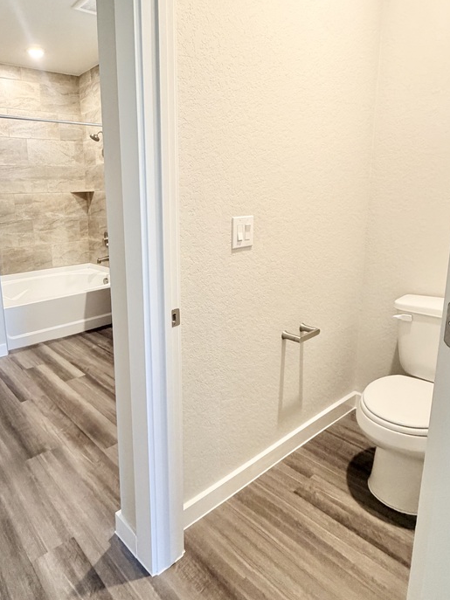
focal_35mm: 22
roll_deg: +2.3
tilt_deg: -11.0
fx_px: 381
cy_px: 268
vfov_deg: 76.2
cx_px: 129
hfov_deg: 58.8
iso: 400
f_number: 2.2
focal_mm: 2.22
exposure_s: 1/60
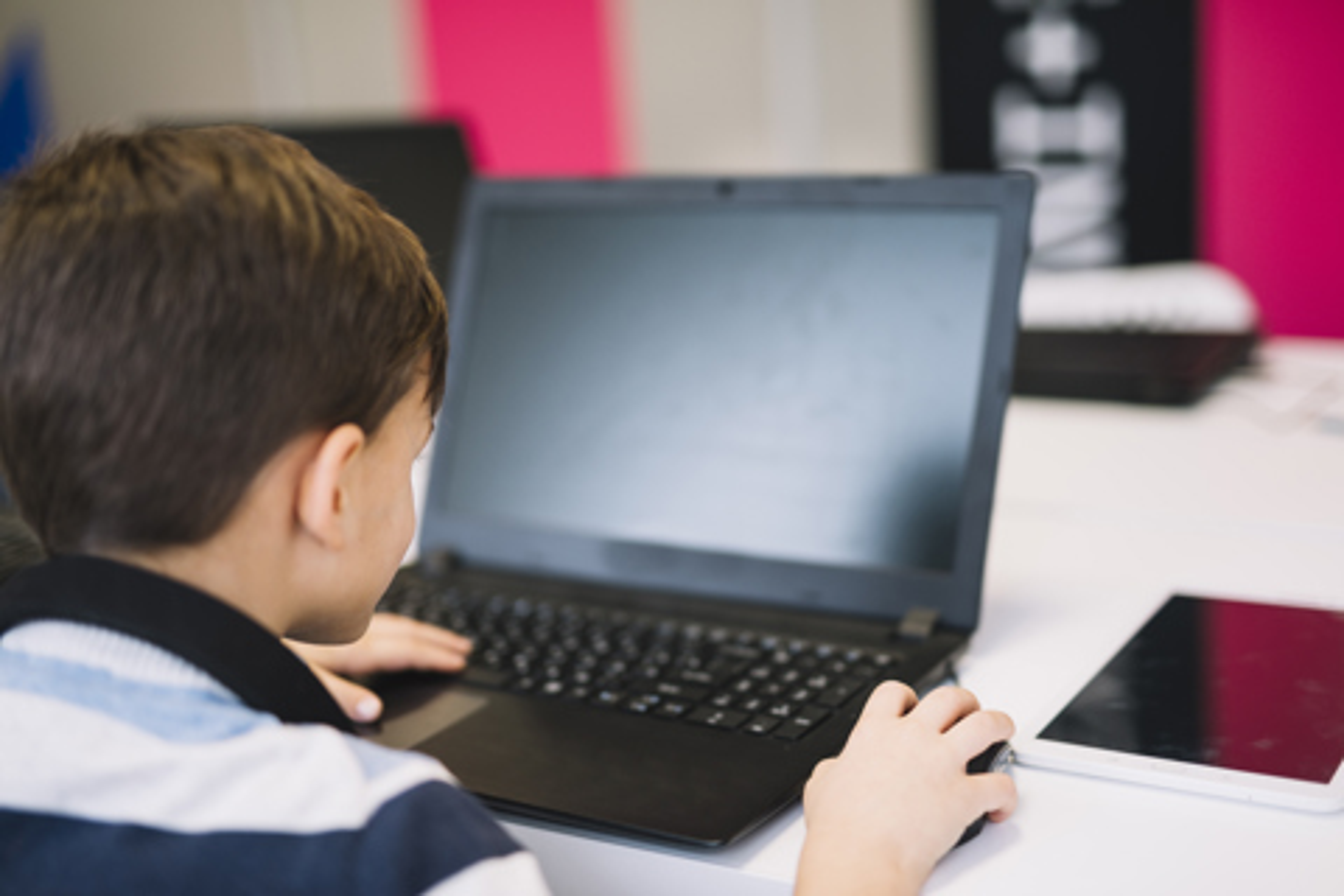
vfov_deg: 27.0
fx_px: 1867
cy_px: 448
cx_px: 672
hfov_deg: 39.6
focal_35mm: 50
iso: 200
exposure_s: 1/160
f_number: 1.4
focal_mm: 50
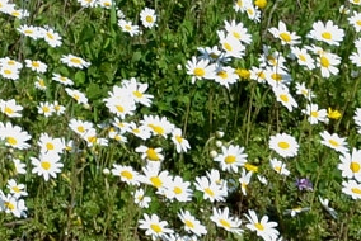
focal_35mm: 324
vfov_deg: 4.1
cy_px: -405
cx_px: -78
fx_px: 3252
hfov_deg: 6.3
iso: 100
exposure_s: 1/100
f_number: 14
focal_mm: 30
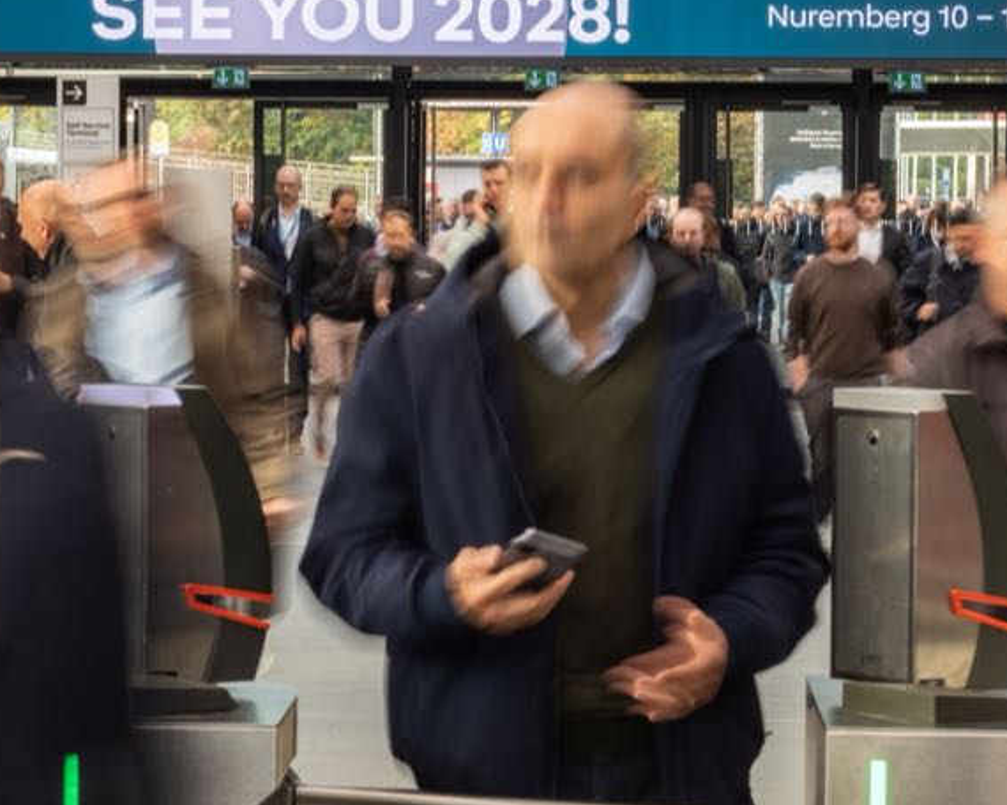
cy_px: 295
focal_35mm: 176
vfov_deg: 8.8
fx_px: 5245
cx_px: 405
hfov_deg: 11.0
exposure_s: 1/4
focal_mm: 71.5
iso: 250
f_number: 20
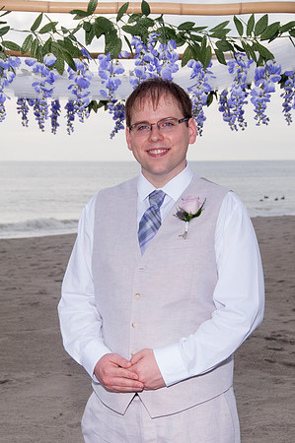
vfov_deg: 24.6
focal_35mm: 82
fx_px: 1016
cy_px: 222
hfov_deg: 16.5
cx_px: 148
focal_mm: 55
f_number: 10
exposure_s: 1/250
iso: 100
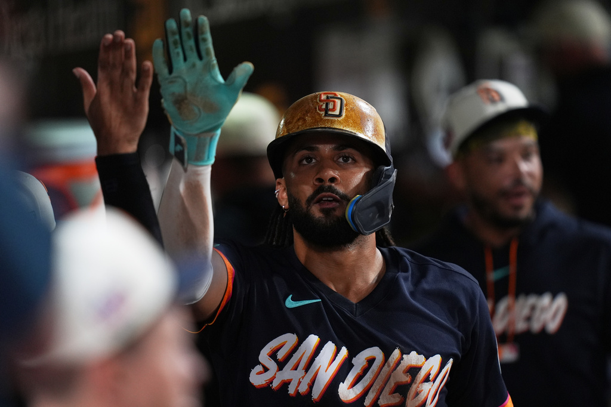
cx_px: 306
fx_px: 6786
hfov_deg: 5.2
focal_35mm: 400
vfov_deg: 3.4
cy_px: 204
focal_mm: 400
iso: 2500
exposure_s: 1/1250
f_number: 2.8
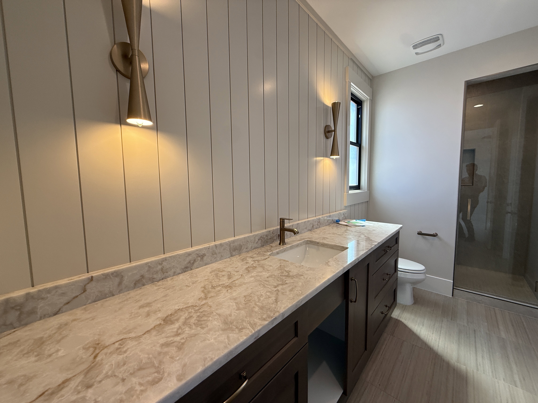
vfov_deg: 85.7
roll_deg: -1.2
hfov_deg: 102.1
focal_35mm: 14
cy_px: 202
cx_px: 269
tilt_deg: -3.7
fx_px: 218
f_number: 2.2
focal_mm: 2.22
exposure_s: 1/120
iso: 80
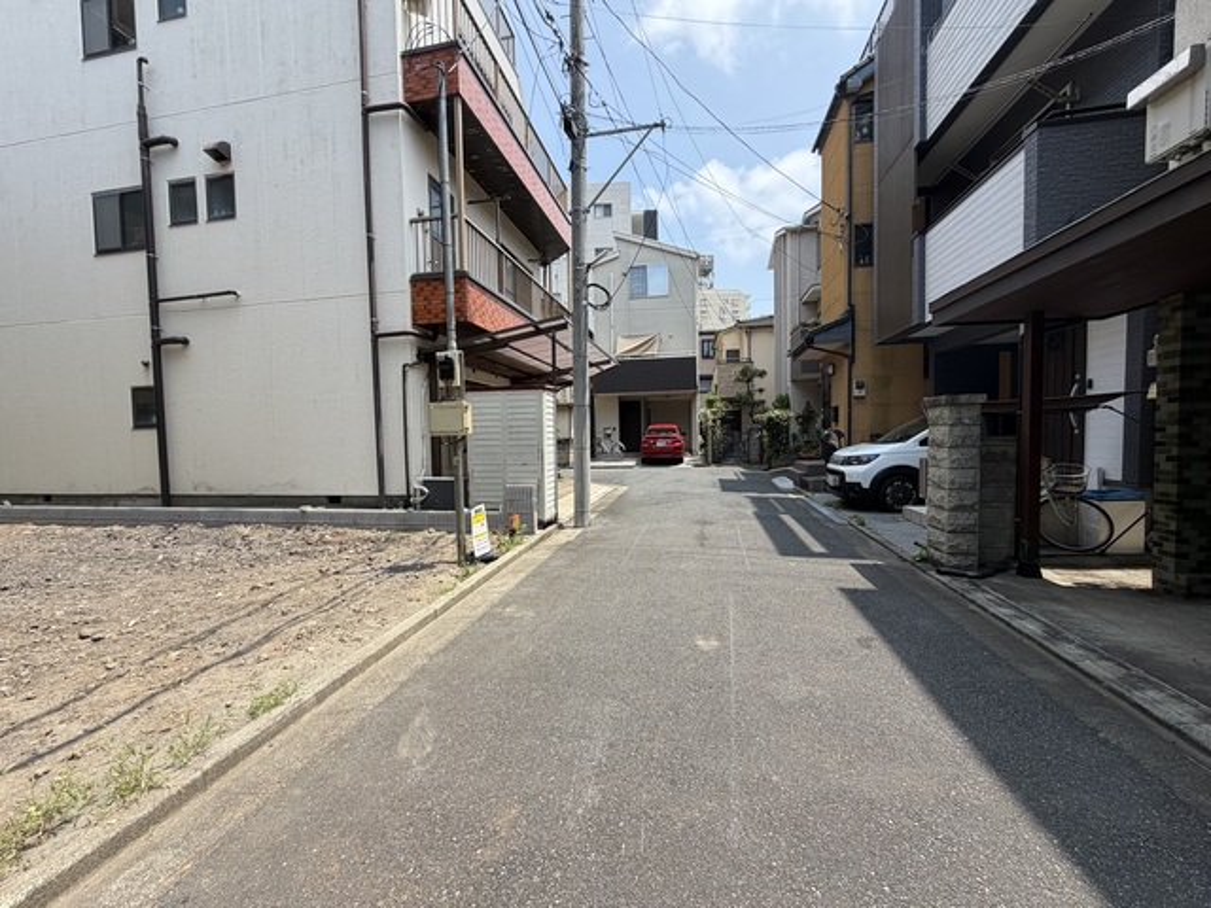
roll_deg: +1.6
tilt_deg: -3.2
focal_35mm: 14
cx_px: 606
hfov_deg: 102.1
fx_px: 490
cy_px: 454
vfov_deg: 85.7
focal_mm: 2.22
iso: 40
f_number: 2.2
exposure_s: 1/770
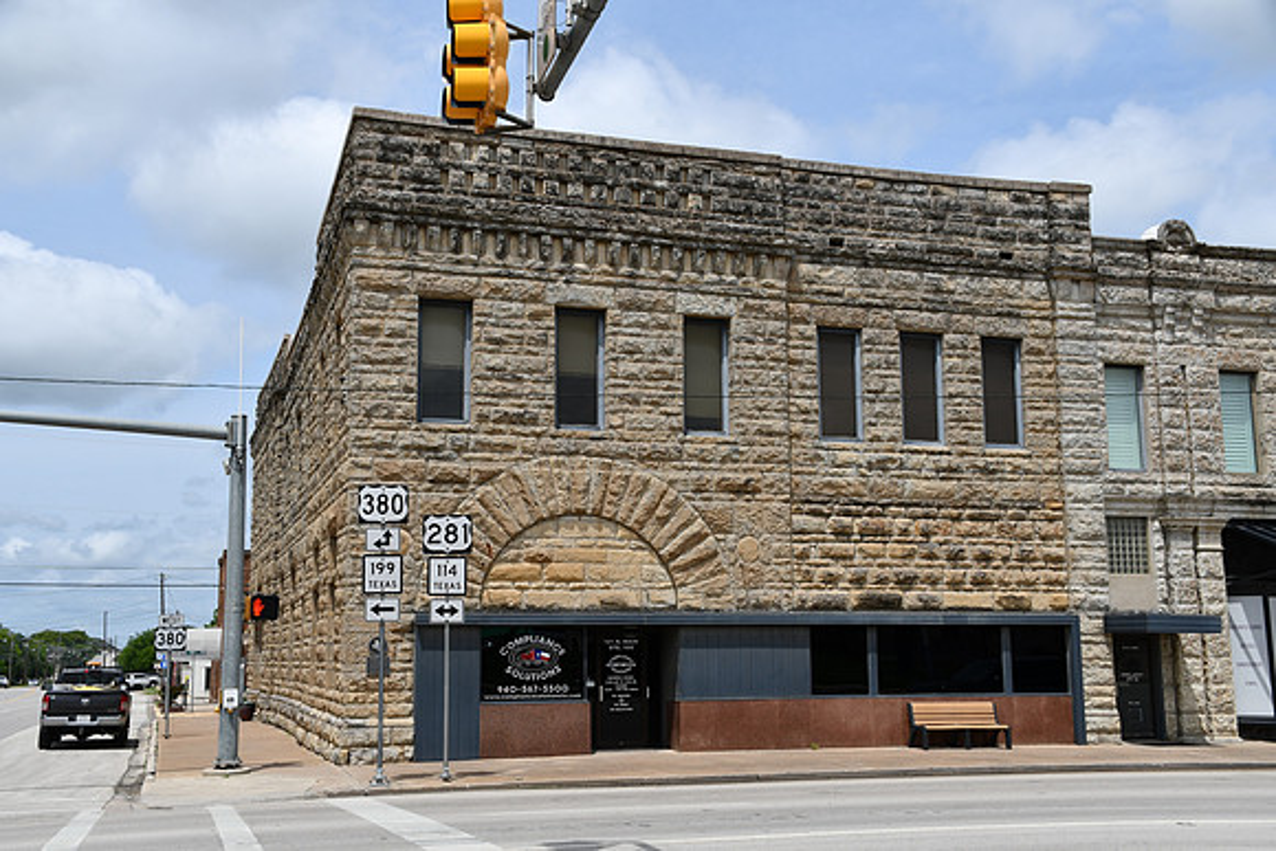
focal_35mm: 42
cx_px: 638
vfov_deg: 31.9
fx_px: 1489
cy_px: 426
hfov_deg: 46.4
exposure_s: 1/400
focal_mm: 28
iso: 100
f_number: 10
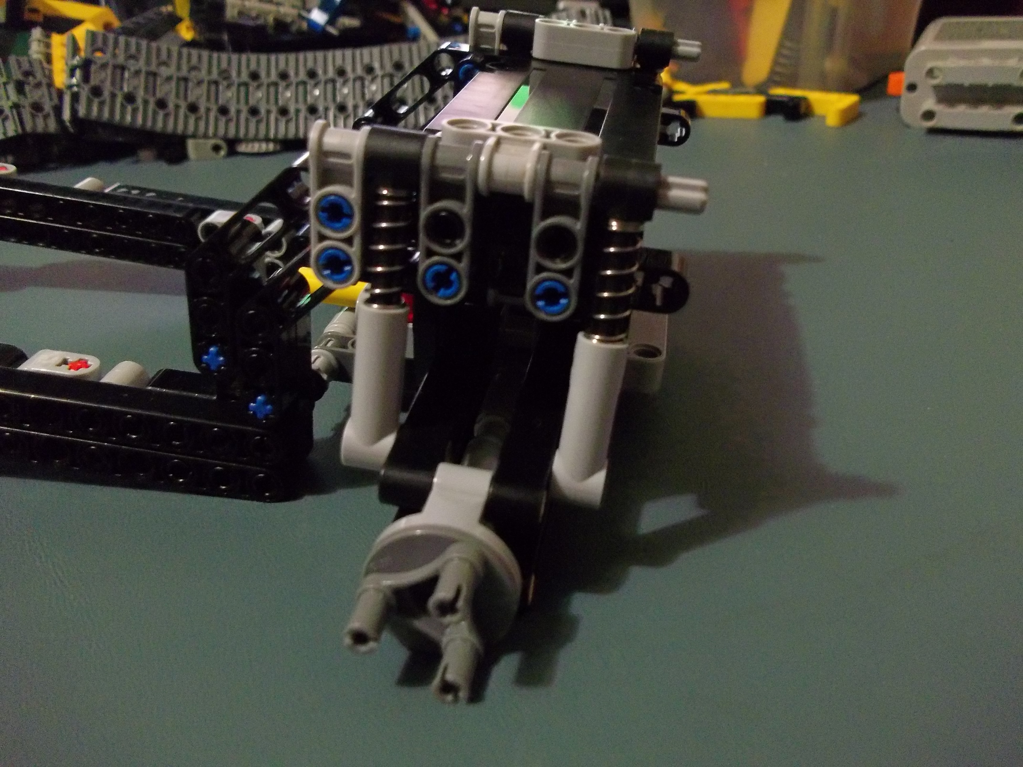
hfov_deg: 56.8
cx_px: 512
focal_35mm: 32
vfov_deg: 44.2
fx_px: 946
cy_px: 384
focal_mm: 5.7
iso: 400
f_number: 2.9
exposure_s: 1/8
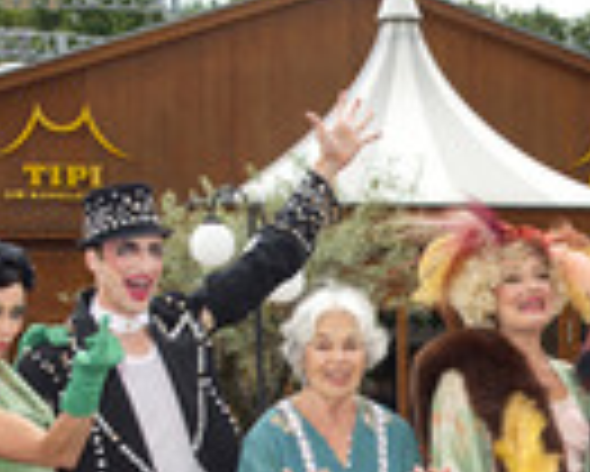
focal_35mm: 113
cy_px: 468
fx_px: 1975
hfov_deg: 16.7
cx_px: 565
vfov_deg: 13.5
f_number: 7.1
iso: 200
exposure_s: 1/125
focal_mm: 35
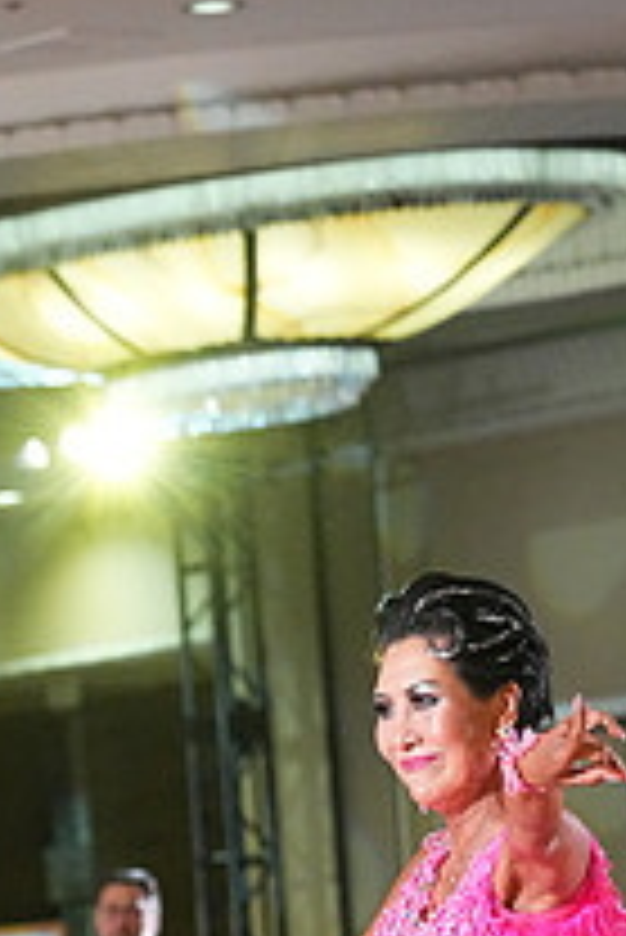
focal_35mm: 279
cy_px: 1210
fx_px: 7265
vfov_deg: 7.3
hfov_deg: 4.9
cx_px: 20
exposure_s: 1/400
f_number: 4.5
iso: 8000
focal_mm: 100
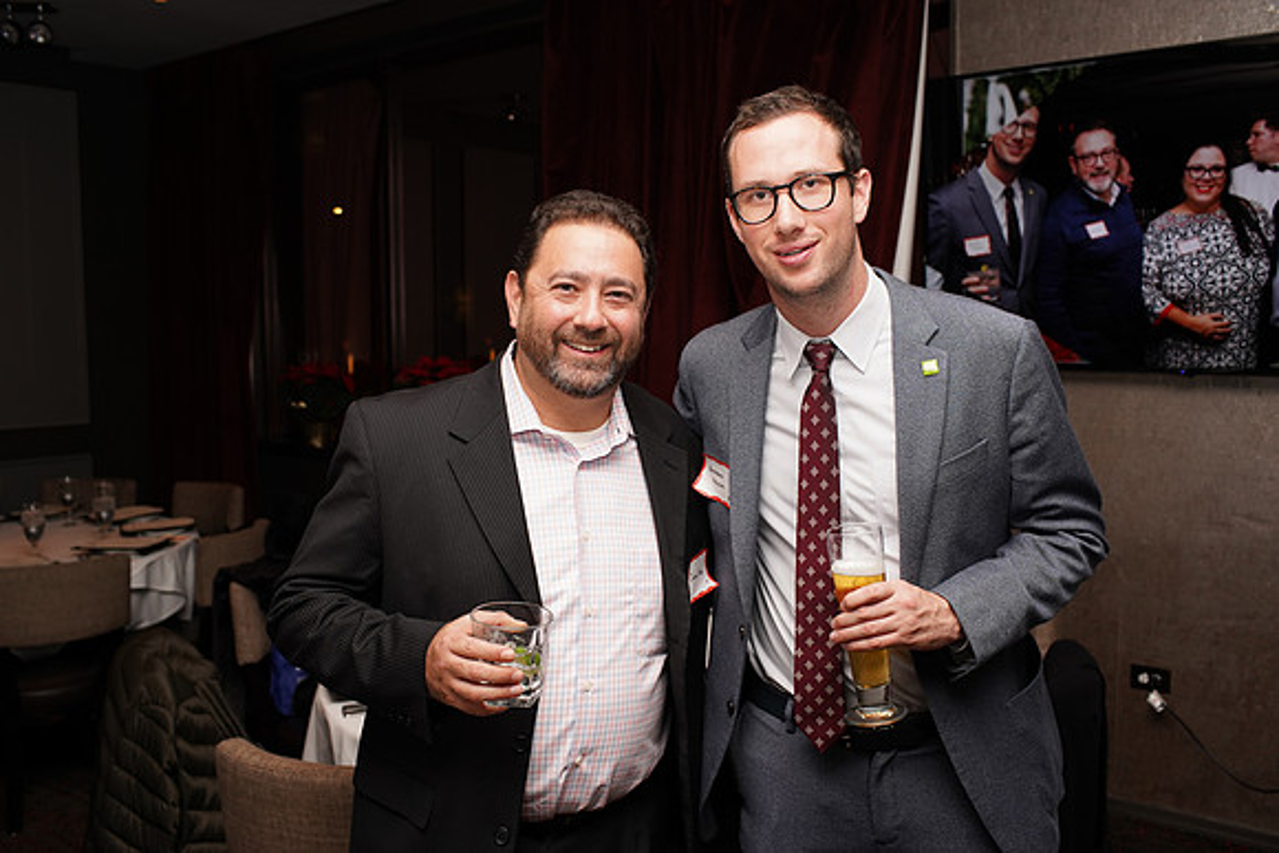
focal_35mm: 35
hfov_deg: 54.4
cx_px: 640
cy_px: 426
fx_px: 1244
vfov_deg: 37.9
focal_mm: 35
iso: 1000
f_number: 5
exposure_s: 1/160
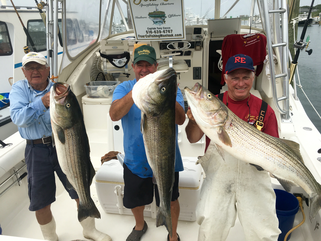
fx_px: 269
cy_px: 120
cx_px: 160
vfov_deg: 48.2
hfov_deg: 61.7
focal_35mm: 29
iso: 25
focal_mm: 4.15
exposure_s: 1/1832
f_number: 2.2
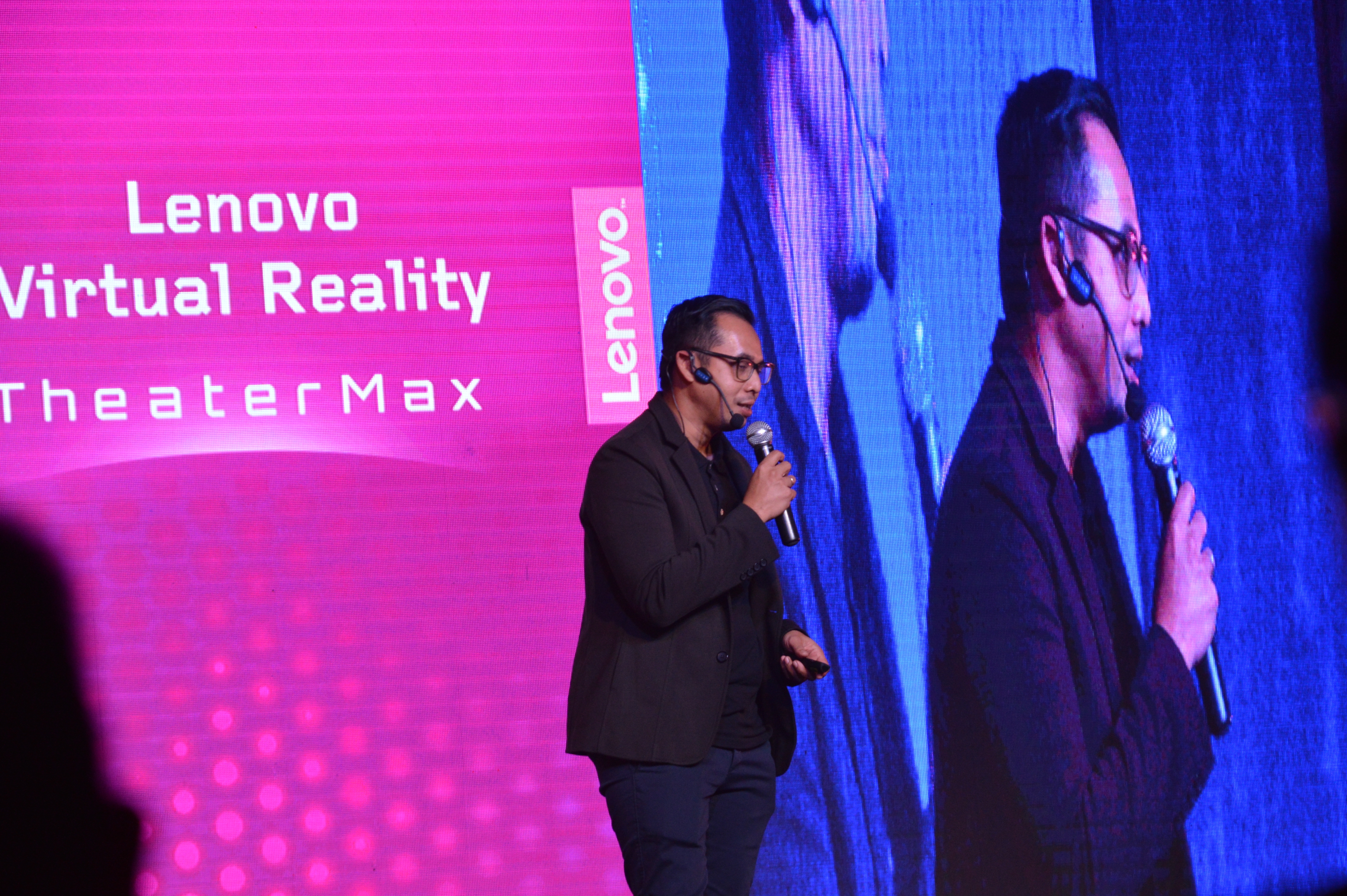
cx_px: 674
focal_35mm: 158
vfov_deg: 8.7
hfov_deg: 13.1
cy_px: 448
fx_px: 5888
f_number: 7.1
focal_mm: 105
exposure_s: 1/100
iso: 800
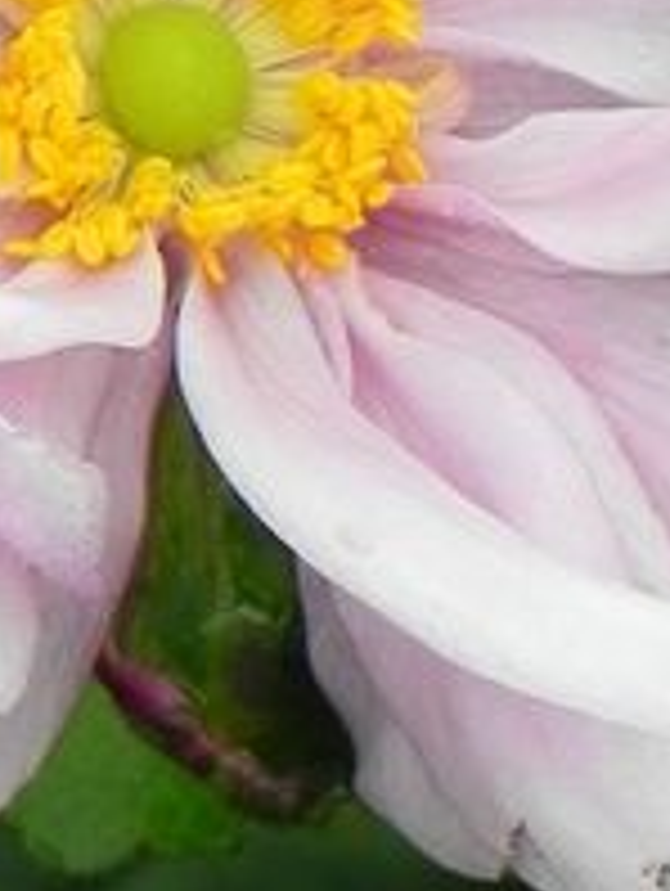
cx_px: 45
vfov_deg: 2.3
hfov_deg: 1.7
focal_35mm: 856
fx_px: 22043
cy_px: -252
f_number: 5
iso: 160
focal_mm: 37.7
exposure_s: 1/80
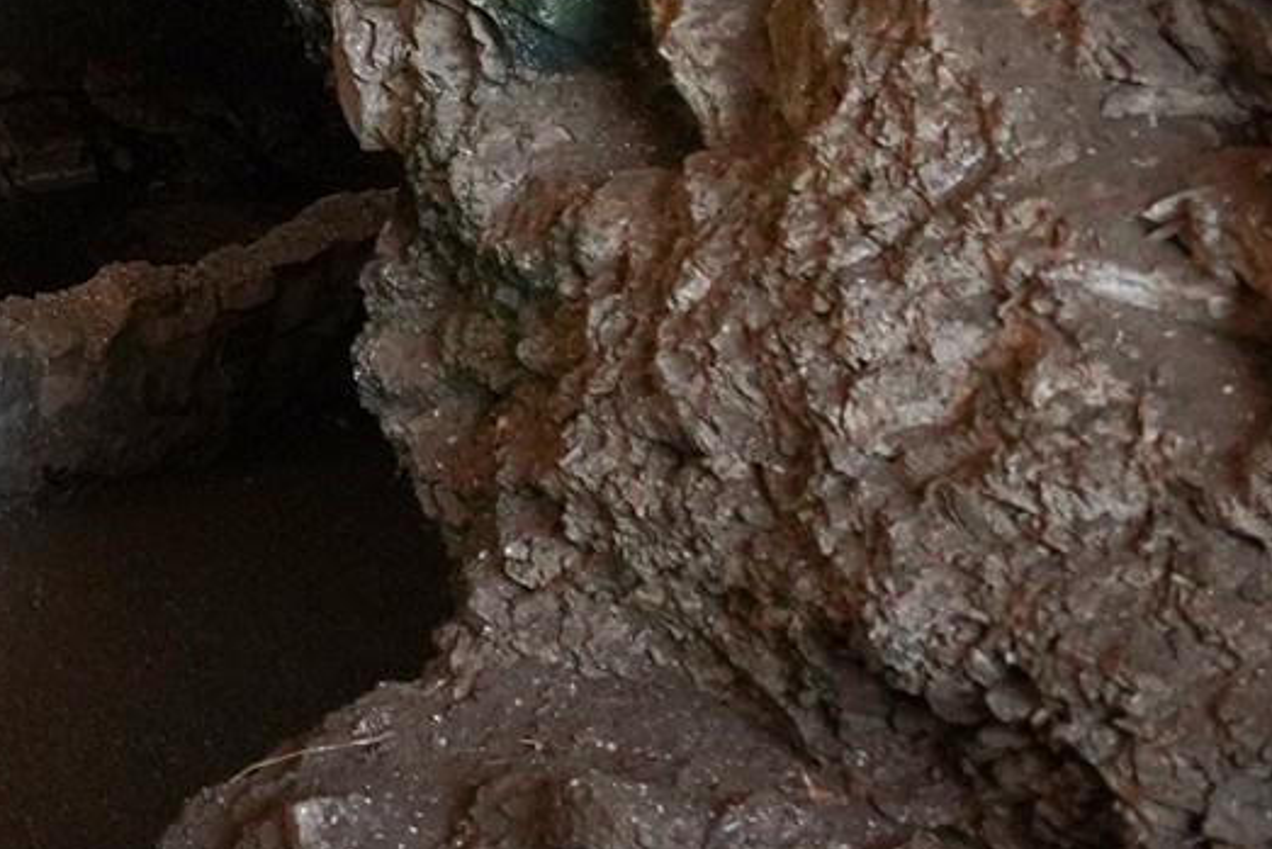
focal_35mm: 107
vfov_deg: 12.0
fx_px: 3781
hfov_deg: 16.5
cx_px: -905
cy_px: -589
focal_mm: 28
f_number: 4
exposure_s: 1/100
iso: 3200
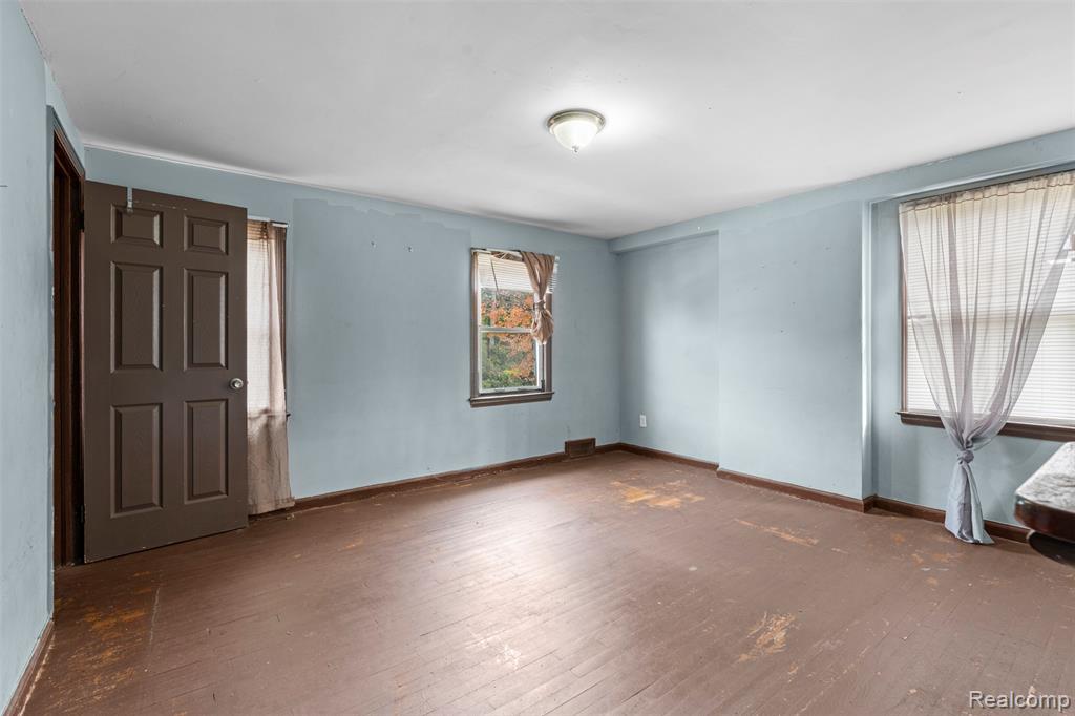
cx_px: 538
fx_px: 478
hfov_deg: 96.8
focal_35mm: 16
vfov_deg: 73.7
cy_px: 358
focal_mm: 16
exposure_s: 1/1.25
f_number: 8
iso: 400
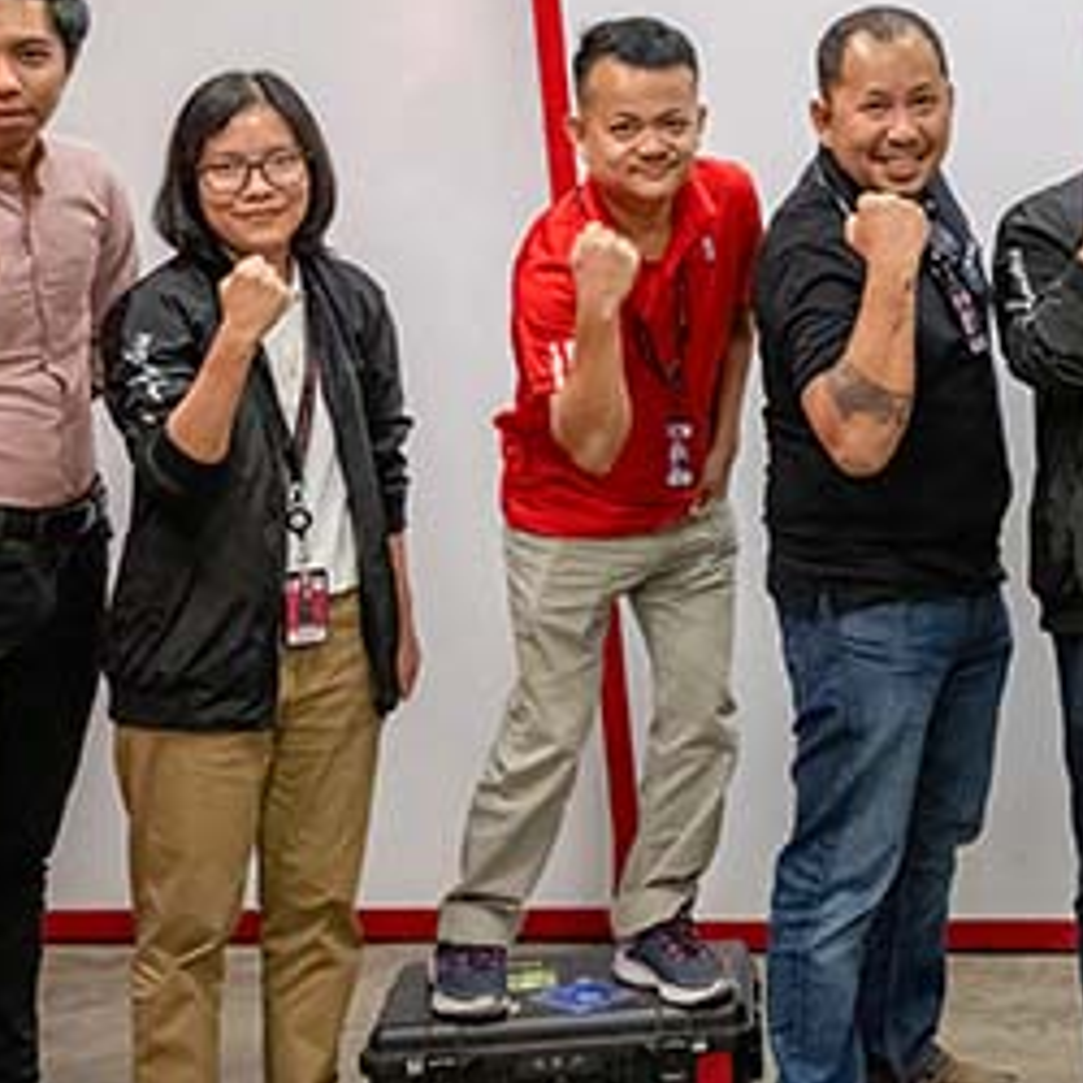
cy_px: 360
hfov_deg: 24.2
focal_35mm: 64
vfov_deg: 26.9
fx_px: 2252
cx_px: 1339
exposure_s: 1/200
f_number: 4
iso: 5000
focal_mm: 19.5
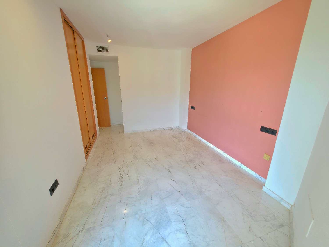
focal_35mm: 13
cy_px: 124
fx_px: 124
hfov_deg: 106.2
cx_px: 164
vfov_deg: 89.9
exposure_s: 1/50.3
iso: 32
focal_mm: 2.2
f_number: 1.9
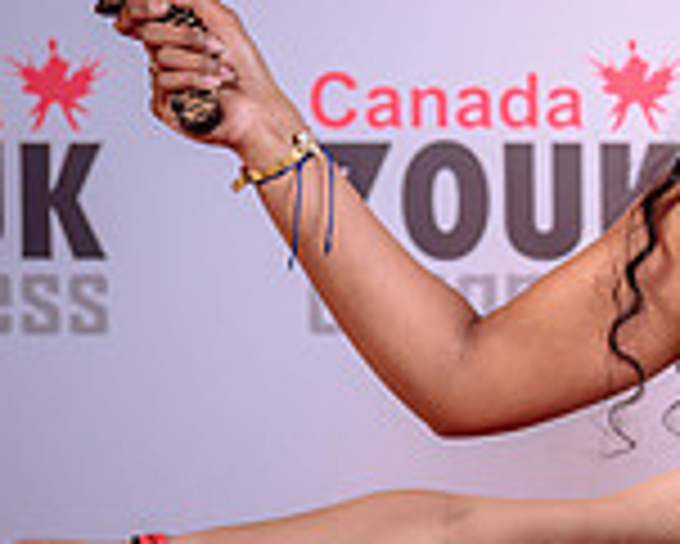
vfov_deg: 8.0
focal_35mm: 192
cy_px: 461
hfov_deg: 9.7
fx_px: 3867
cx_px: 1069
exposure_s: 1/160
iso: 100
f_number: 5.6
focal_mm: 49
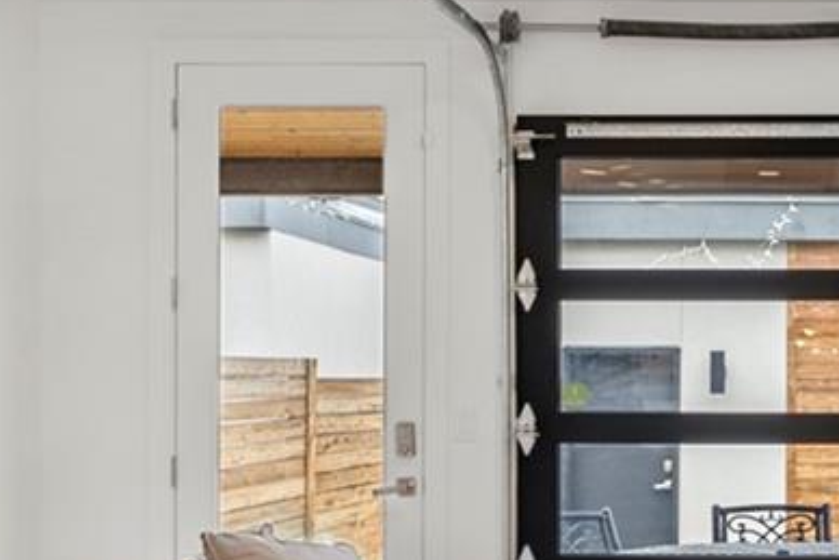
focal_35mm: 66
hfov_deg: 28.3
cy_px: 361
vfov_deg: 20.6
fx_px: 1539
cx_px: 874
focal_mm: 16
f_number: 7.1
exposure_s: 1/15
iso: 250
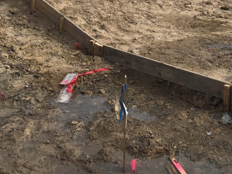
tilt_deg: -3.6
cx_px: 161
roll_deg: -2.0
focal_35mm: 74
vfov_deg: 18.7
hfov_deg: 26.1
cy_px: -43
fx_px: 496
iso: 25
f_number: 2.2
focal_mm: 4.15
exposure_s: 1/2137
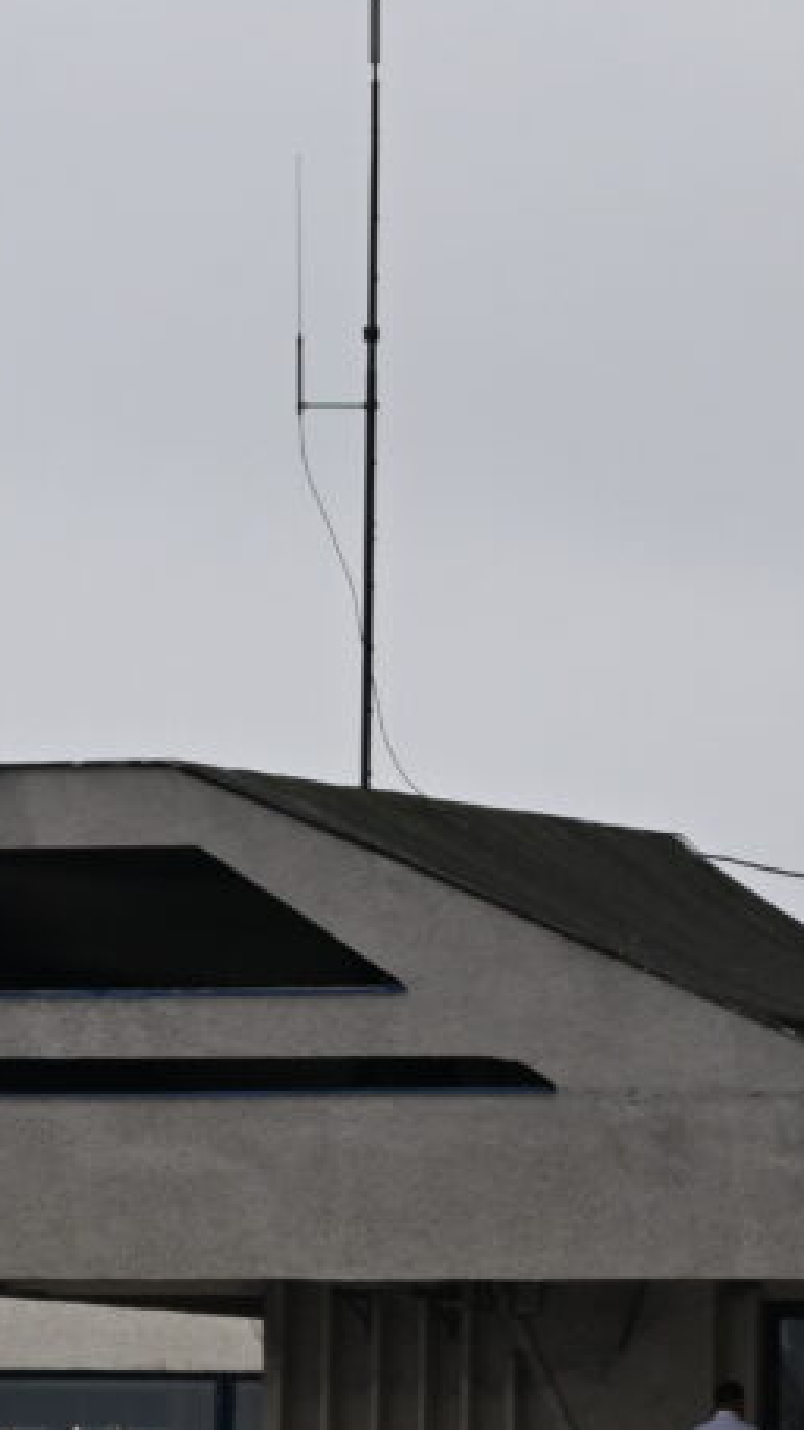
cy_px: 1513
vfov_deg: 3.0
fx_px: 26828
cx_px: 217
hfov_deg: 1.7
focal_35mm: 708
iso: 400
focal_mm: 120
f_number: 4
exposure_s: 1/400
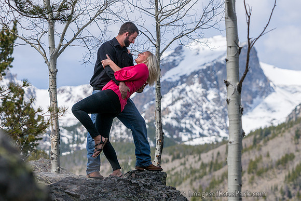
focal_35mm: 105
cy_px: 100
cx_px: 150
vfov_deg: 13.0
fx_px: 878
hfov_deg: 19.5
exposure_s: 1/1600
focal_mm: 105
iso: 160
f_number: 4.5
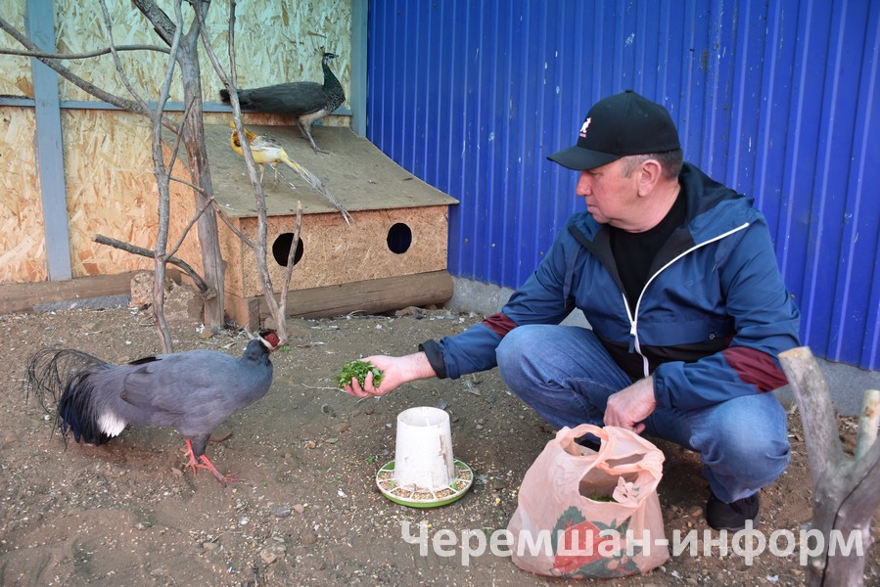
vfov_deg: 48.0
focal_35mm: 27
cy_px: 294
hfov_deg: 67.4
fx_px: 660
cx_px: 440
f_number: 5
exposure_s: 1/250
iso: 400
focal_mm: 18
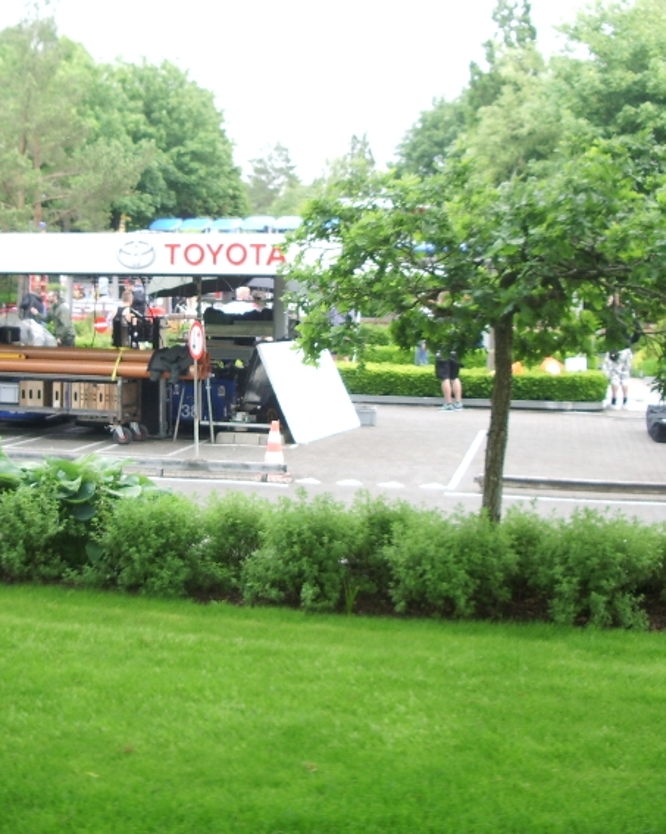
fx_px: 1332
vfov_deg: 34.7
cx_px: 147
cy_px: 362
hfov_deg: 27.6
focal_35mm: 54
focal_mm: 5.8
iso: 50
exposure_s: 1/80
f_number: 2.6
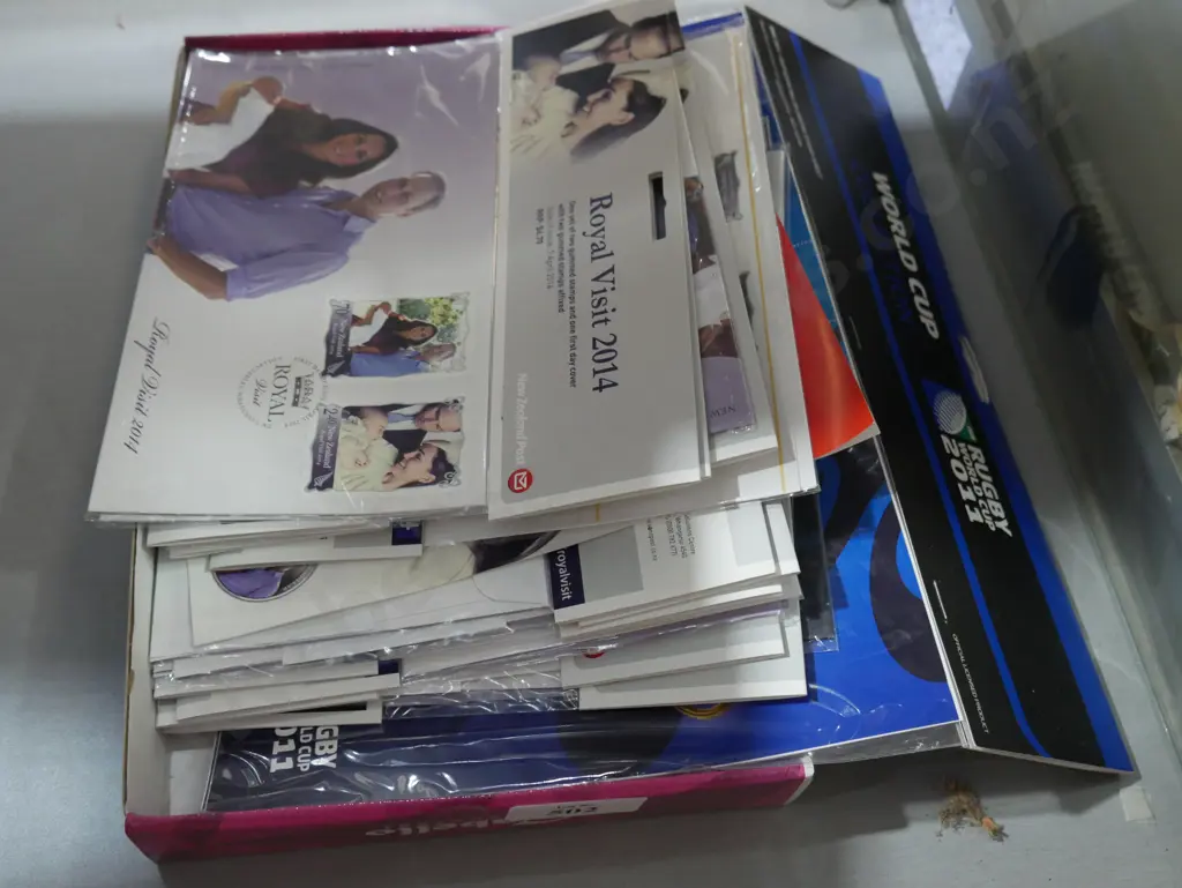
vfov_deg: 36.0
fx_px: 1366
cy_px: 444
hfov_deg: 46.8
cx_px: 591
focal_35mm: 40
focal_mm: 20
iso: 1600
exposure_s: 1/60
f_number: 4.4
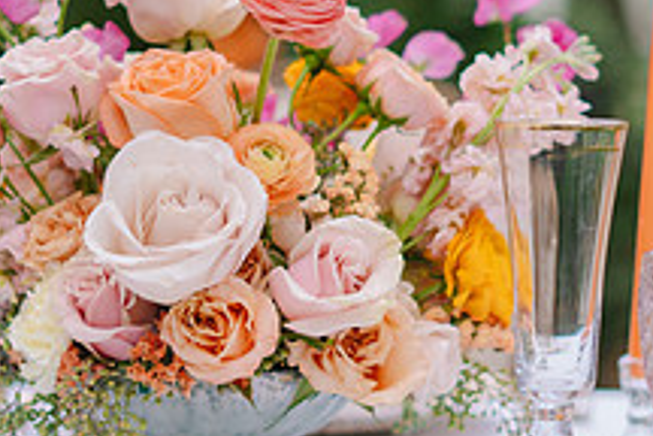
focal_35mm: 134
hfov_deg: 15.3
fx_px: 2430
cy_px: 220
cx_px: 360
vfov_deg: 10.2
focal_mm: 50
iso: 50
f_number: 1.8
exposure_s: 1/200
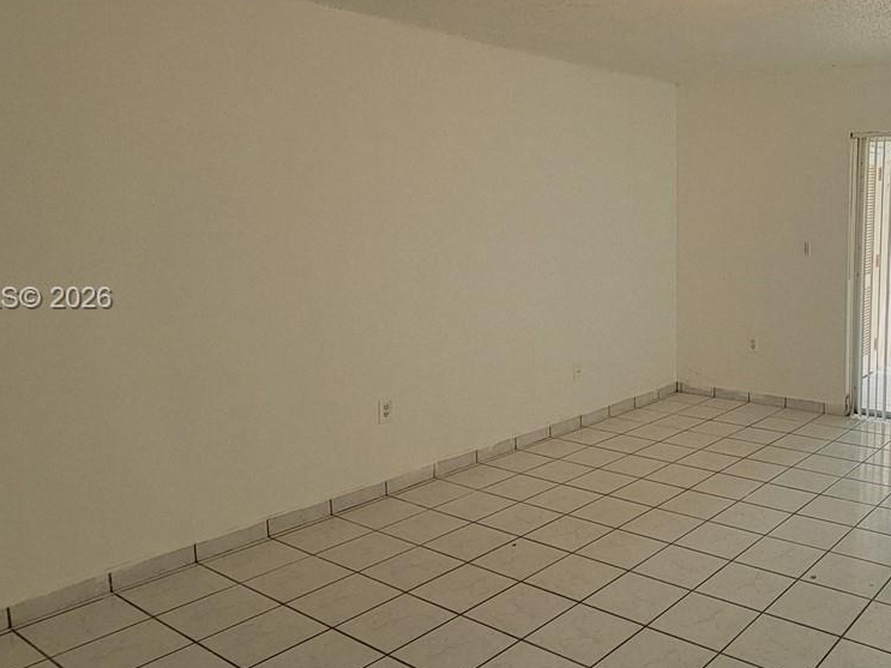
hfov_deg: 59.1
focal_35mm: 28
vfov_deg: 49.7
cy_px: 300
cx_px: 698
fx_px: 721
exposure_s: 1/60
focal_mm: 2.2
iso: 100
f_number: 2.2
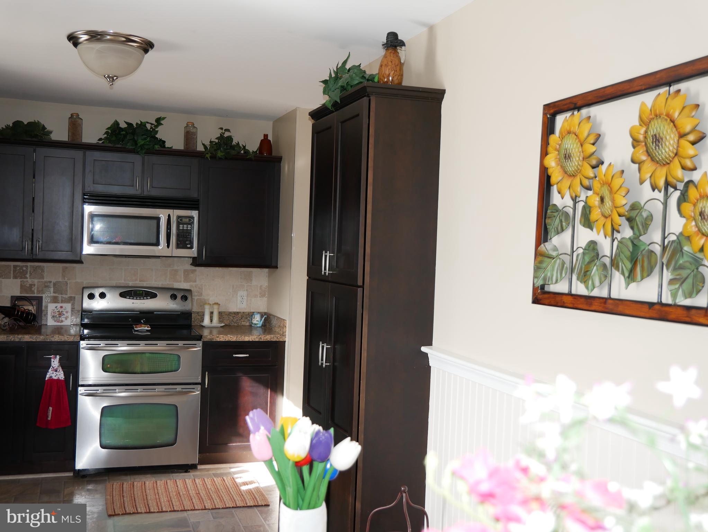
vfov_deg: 39.7
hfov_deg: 51.3
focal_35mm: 36
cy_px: 266
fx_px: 737
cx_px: 354
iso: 320
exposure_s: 1/60
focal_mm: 18
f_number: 3.9
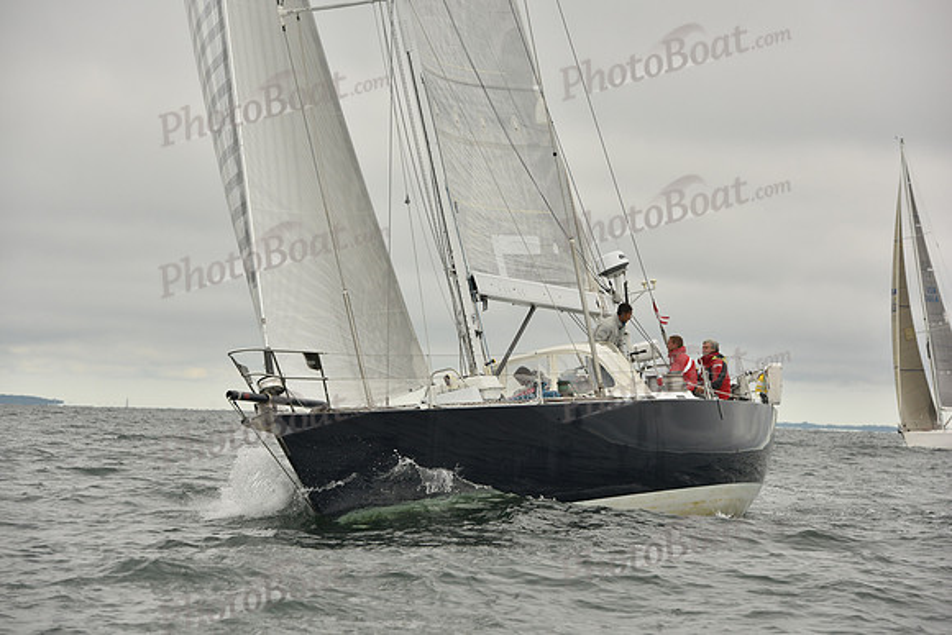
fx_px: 4100
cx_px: 476
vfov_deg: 8.9
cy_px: 318
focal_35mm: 155
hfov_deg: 13.2
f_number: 8
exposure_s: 1/800
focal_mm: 155
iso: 320
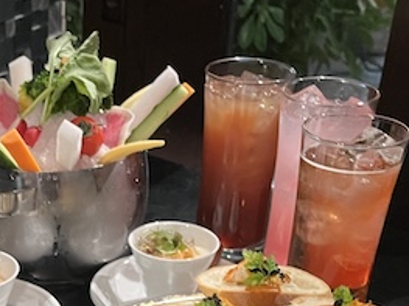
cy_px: 446
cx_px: 48
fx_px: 933
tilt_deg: -35.0
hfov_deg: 24.1
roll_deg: -1.1
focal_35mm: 79
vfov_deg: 17.0
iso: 500
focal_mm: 5.1
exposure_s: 1/40
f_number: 1.6
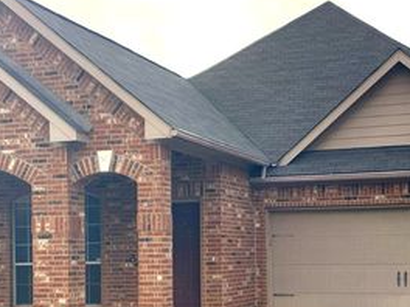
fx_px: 829
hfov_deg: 27.8
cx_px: 230
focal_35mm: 70
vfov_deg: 20.8
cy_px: 243
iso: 25
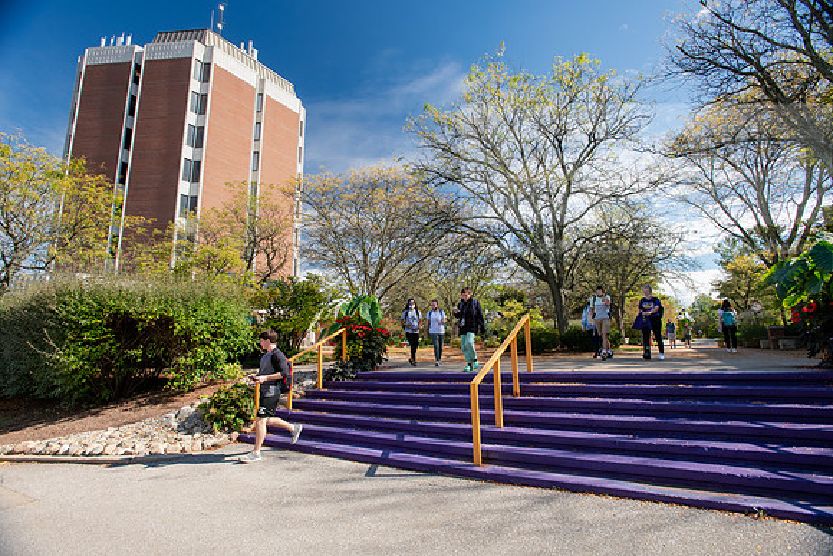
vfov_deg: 70.5
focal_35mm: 17
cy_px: 278
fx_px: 393
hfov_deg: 93.3
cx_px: 416
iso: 640
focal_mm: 17
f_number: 7.1
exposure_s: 1/320
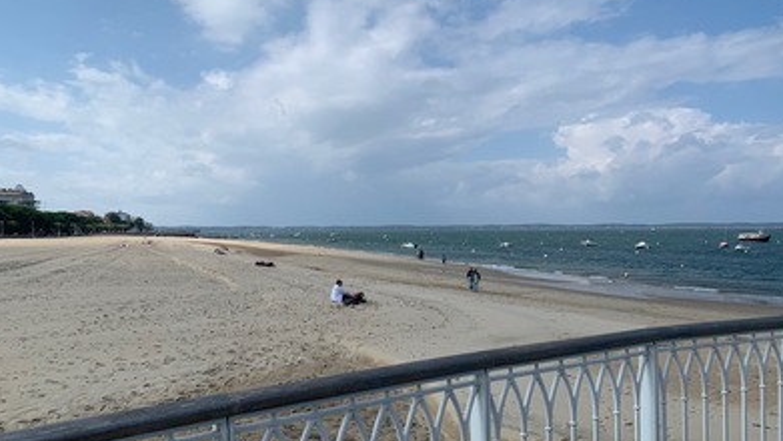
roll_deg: +0.6
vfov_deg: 40.2
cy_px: 239
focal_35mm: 29
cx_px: 393
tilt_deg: -1.8
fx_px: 602
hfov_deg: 66.1
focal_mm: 4.25
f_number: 1.8
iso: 25
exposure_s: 1/4274
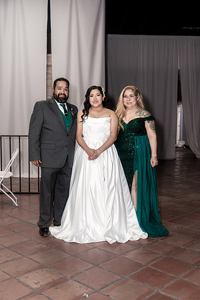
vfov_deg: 48.5
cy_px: 150
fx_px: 333
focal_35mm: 40
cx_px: 100
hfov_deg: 33.4
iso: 2000
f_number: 4
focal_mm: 40
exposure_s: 1/250
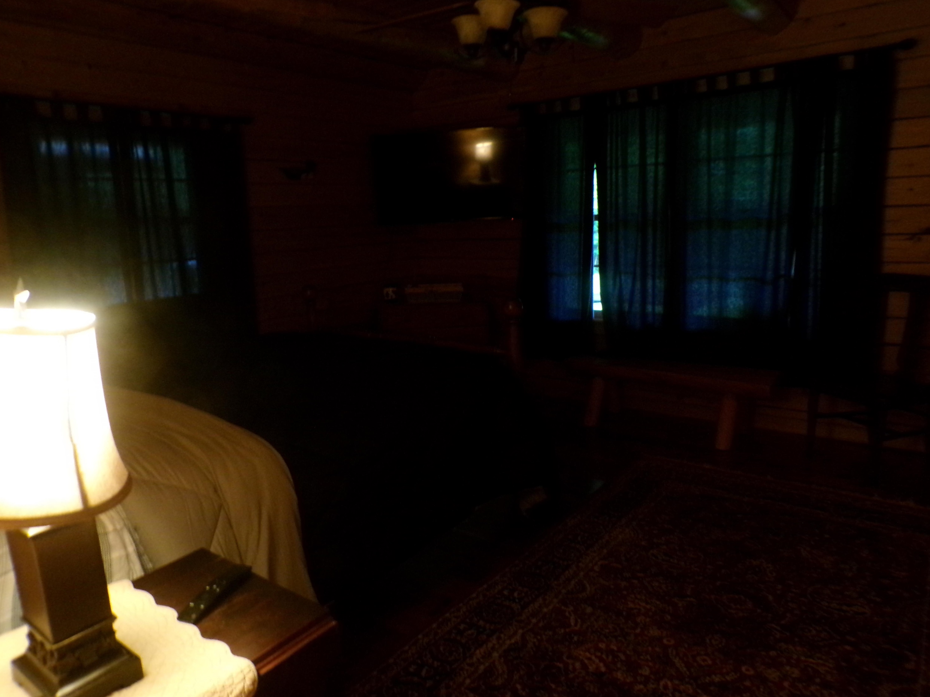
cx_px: 455
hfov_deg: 69.4
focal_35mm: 25
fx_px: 672
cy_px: 338
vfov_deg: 54.9
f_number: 3
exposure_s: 1/10
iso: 800
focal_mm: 4.3
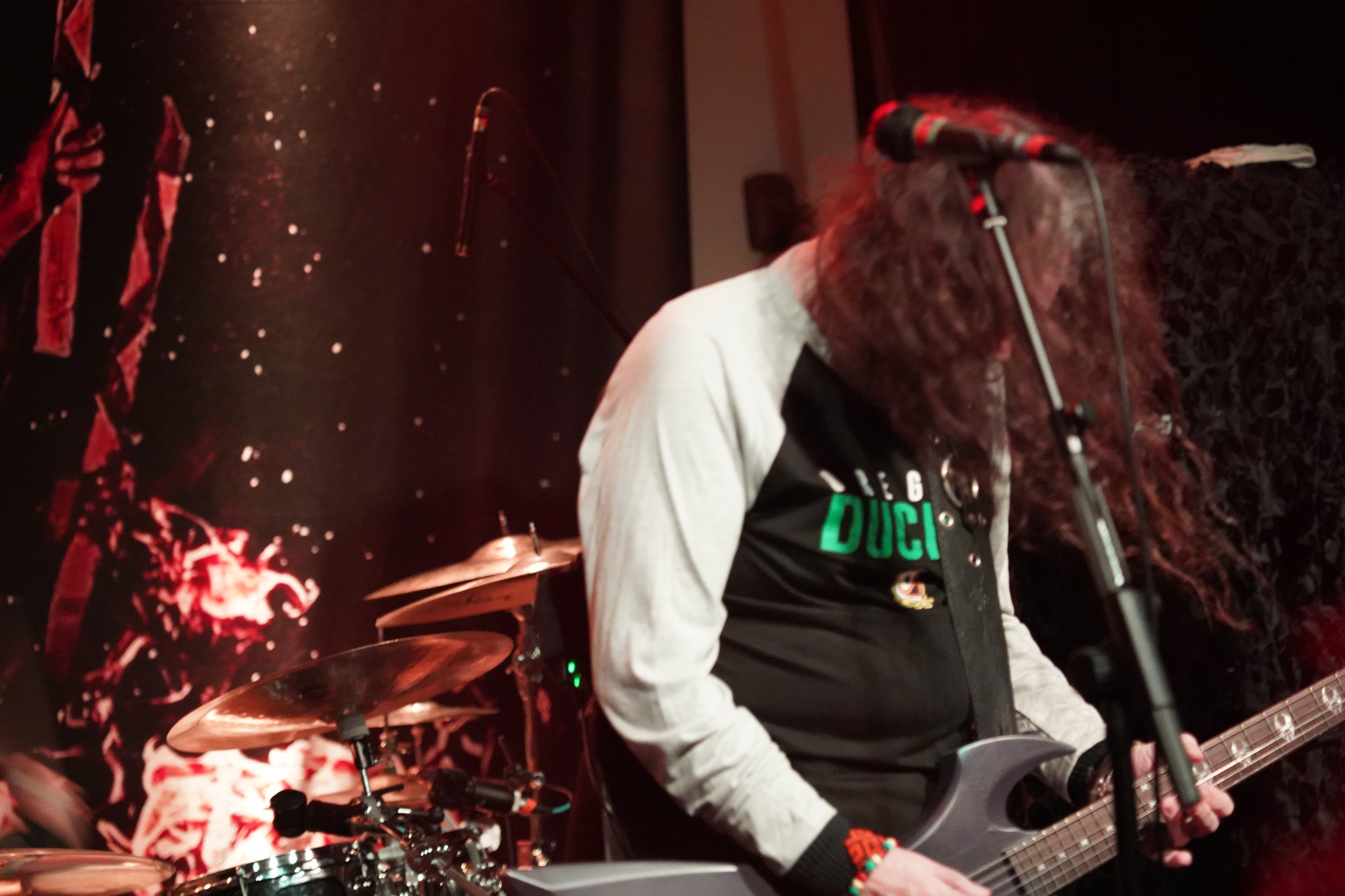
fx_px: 3923
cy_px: 448
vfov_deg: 13.0
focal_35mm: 105
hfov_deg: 19.5
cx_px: 672
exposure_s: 1/50
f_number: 4
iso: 12800
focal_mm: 105
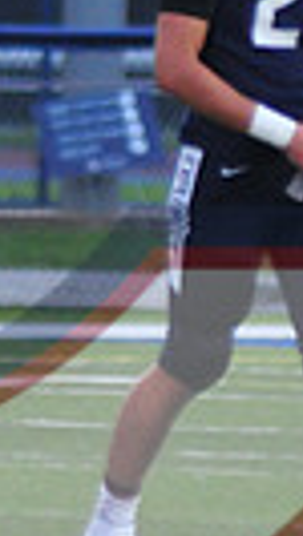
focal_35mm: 1370
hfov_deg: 0.9
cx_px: -303
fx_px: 19531
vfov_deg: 1.6
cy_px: 42
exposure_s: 1/500
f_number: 2.8
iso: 1600
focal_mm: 200
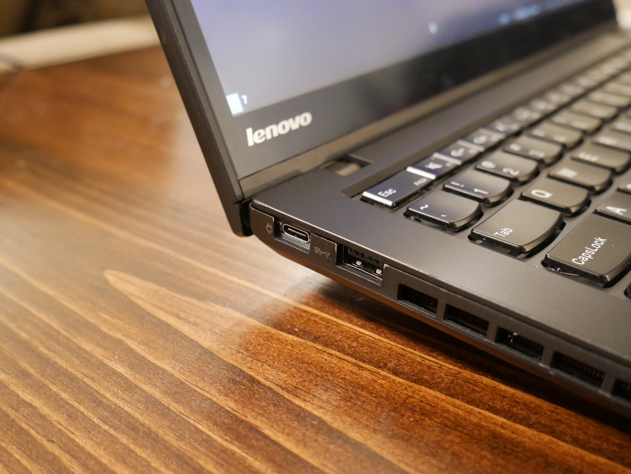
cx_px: 316
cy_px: 237
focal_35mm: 36
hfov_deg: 51.3
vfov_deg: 39.7
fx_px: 657
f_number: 4
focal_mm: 18
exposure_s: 1/8
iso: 3200
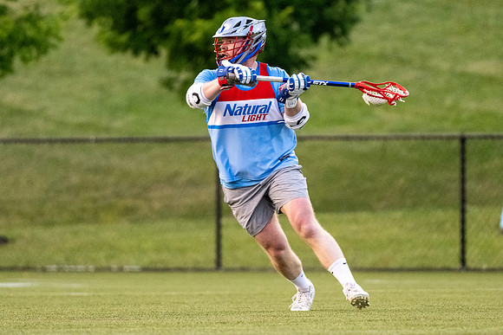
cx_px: 239
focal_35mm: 720
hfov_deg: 2.9
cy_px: 169
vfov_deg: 1.9
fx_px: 10058
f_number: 5.6
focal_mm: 500
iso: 9000
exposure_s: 1/1000
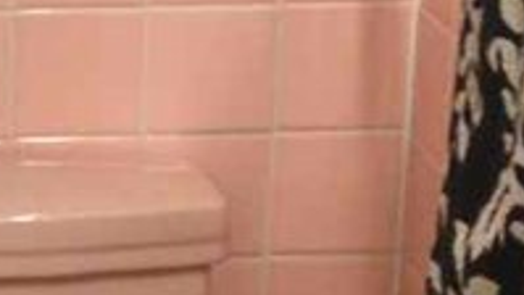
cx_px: 0
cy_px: 274
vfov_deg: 6.5
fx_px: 2571
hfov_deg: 11.5
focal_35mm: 185
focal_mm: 4.12
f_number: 2.4
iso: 100
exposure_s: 1/20
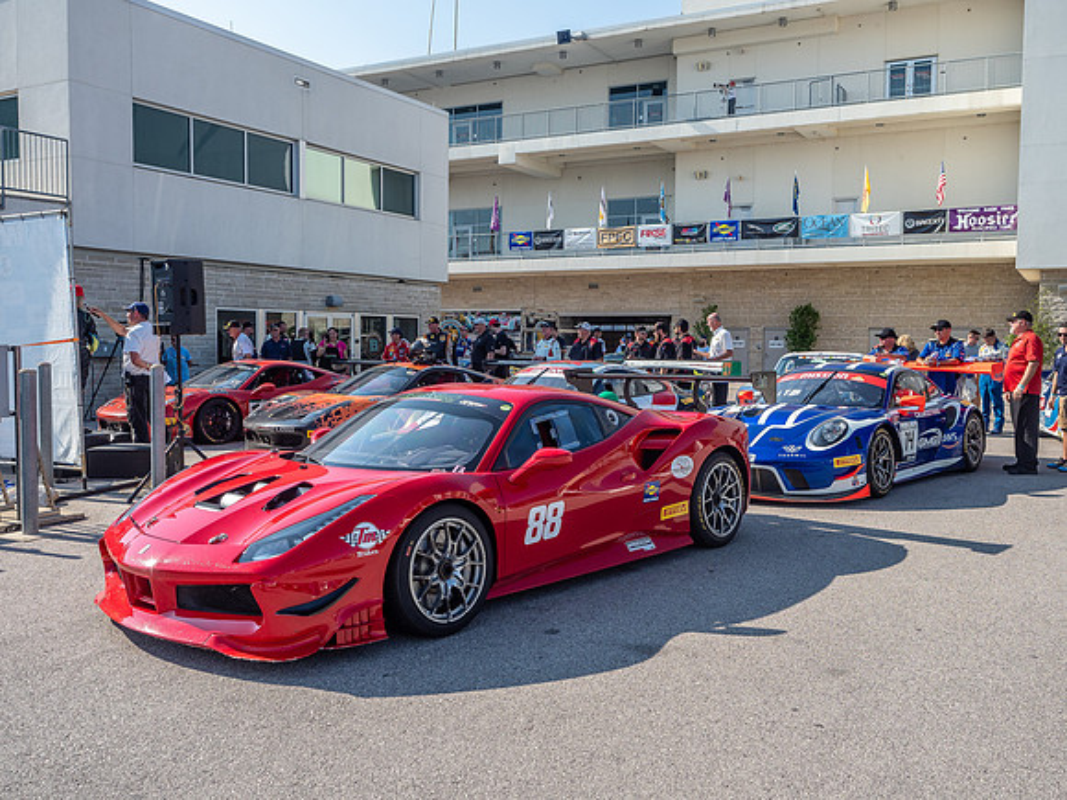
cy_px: 400
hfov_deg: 60.0
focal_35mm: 30
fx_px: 925
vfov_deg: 46.8
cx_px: 534
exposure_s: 1/1000
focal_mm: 15
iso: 200
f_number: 3.5
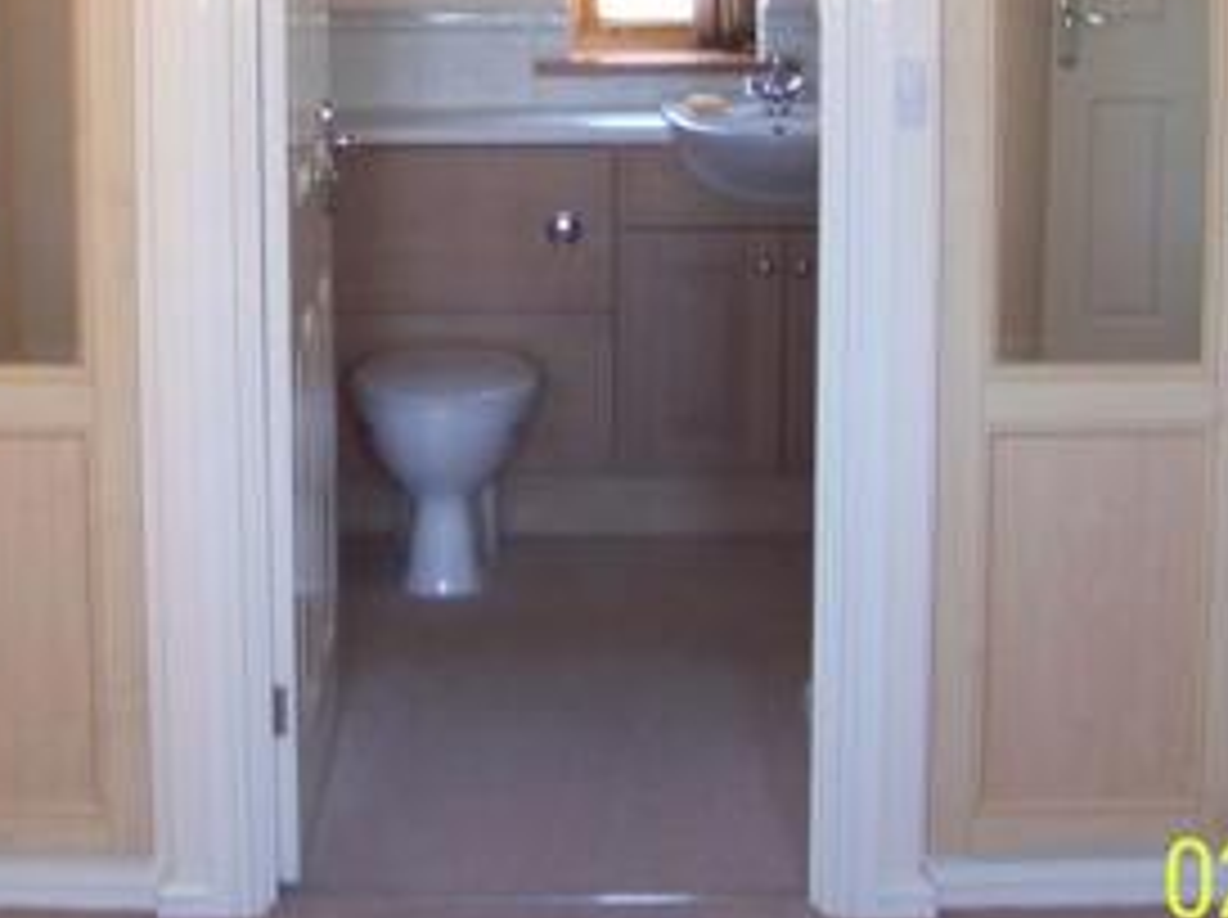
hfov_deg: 25.3
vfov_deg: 18.9
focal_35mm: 77
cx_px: 533
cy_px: 146
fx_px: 2728
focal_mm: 5.85
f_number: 2.8
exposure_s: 1/20
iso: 200
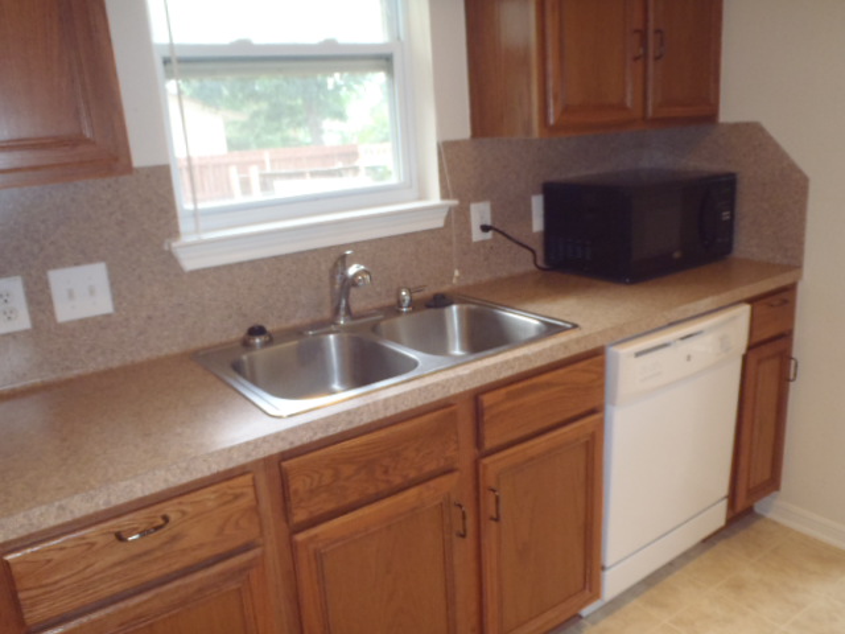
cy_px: 317
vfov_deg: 49.7
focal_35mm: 28
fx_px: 683
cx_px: 422
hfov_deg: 63.4
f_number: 3.9
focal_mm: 5
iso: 250
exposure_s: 1/30
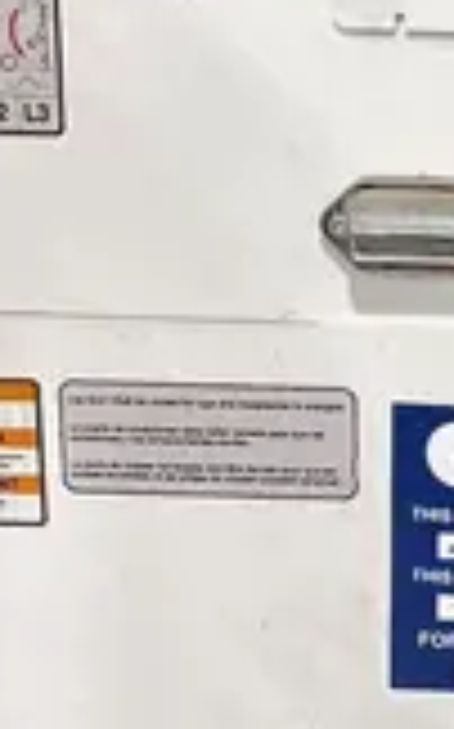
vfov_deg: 16.5
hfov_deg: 9.6
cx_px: 984
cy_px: 74
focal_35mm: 125
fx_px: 2479
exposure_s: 1/60
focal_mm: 5.96
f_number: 1.6
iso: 100
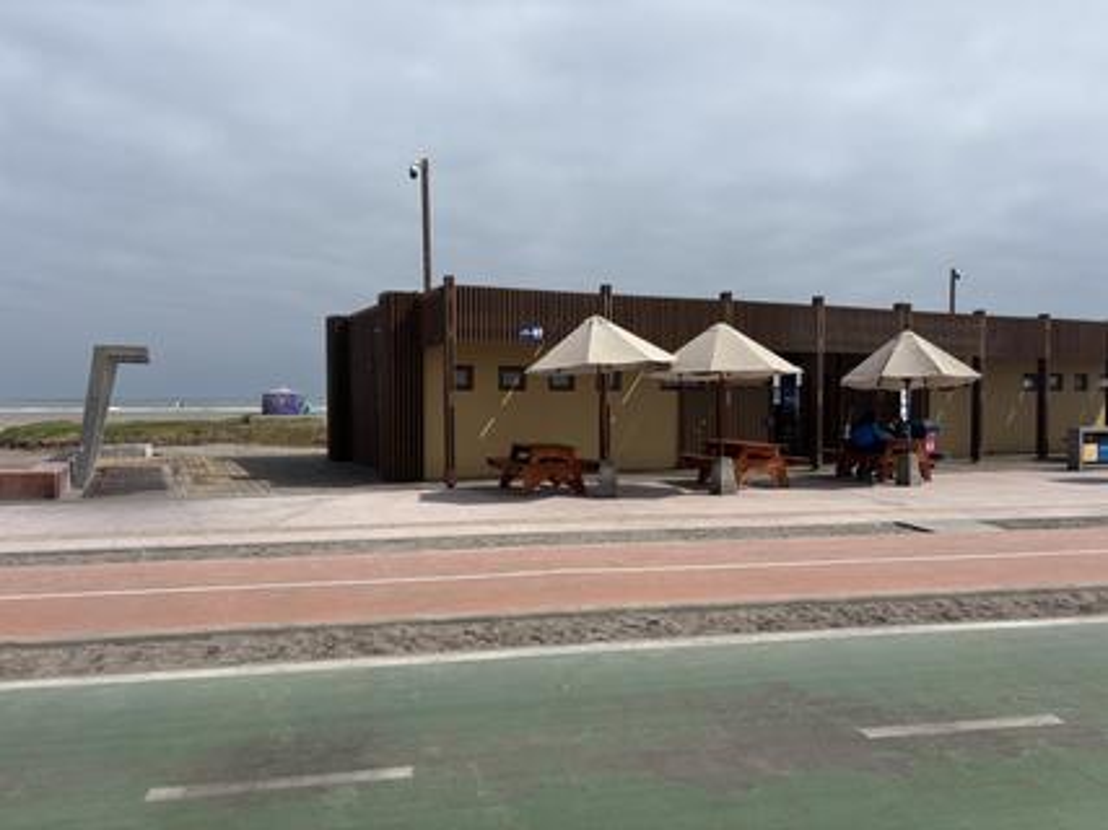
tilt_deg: -2.6
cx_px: 554
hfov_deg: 67.3
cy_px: 415
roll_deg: -0.1
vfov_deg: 53.0
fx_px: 832
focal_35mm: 26
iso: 50
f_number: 1.6
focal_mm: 5.96
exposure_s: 1/5952
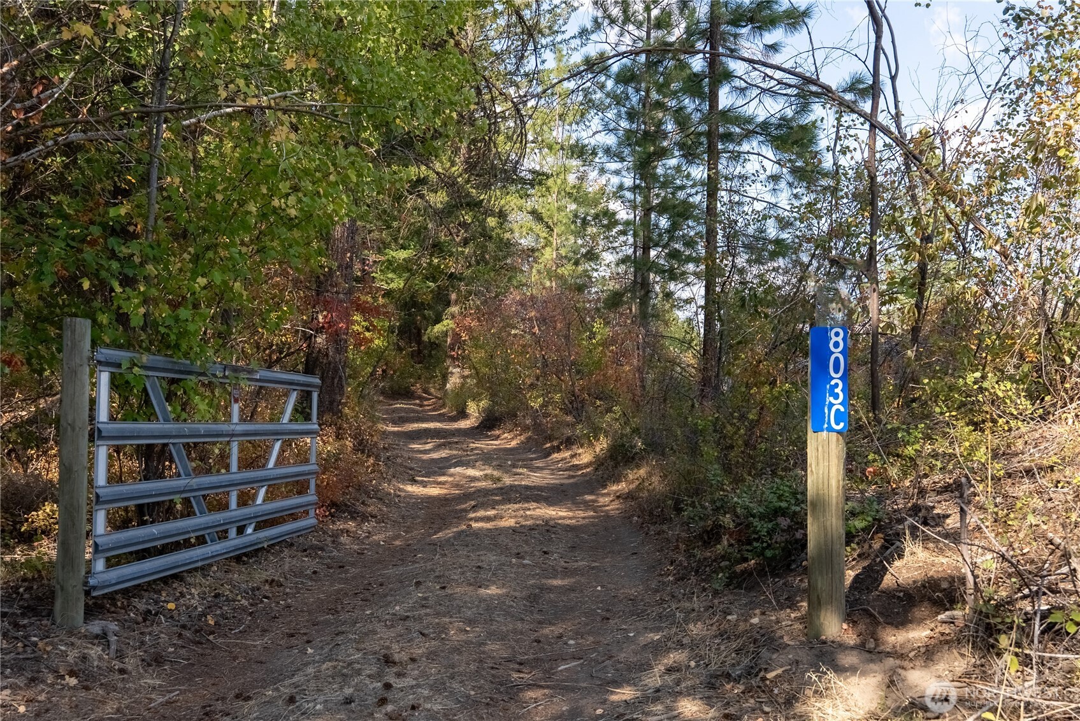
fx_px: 999
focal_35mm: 33
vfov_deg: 39.7
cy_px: 360
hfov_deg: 56.8
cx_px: 540
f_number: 6.3
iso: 100
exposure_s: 1/8000
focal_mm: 33.3
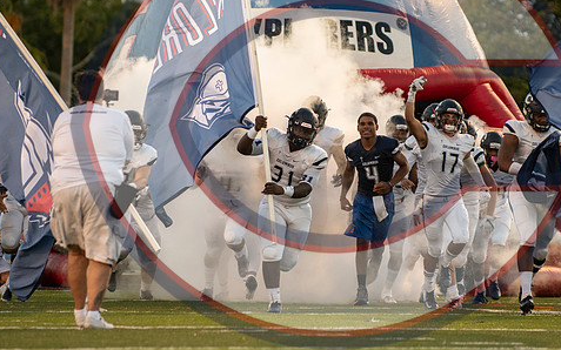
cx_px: 329
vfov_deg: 3.5
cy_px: 125
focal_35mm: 372
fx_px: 5687
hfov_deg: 5.6
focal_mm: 200
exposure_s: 1/1600
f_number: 2.8
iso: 1600
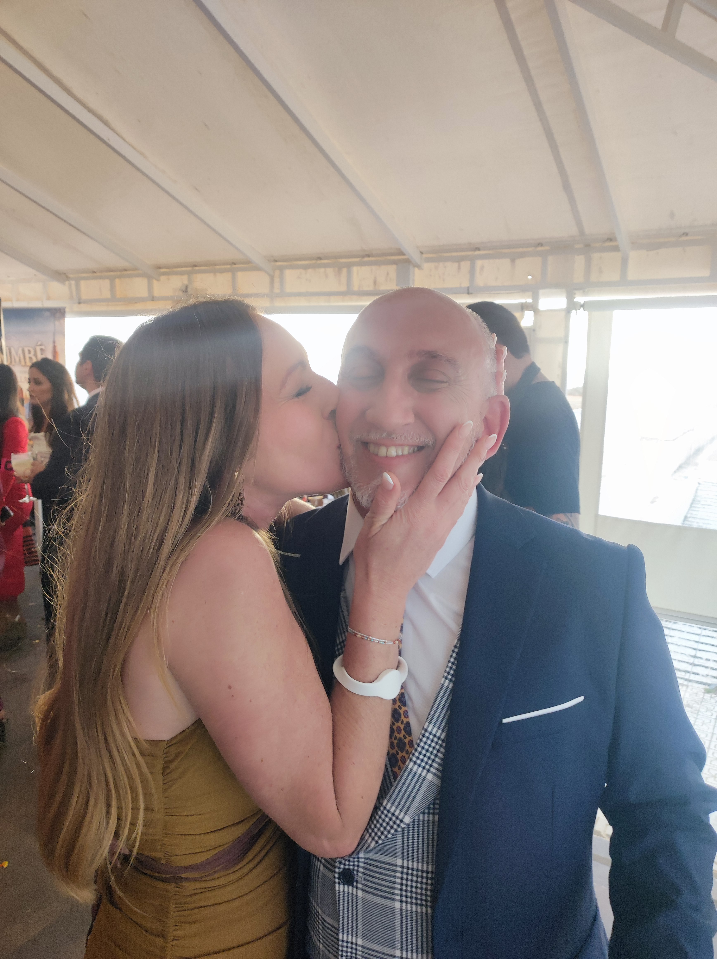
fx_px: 691
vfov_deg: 69.4
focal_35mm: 25
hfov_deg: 54.8
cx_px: 358
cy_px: 480
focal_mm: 4.7
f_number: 1.79
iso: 136
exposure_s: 1/50
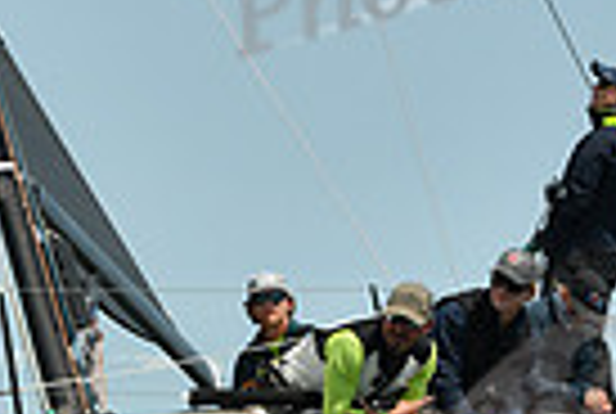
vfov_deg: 4.0
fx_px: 5933
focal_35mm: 346
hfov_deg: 5.9
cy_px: 236
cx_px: 0
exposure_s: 1/1000
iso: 320
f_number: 9
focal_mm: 82
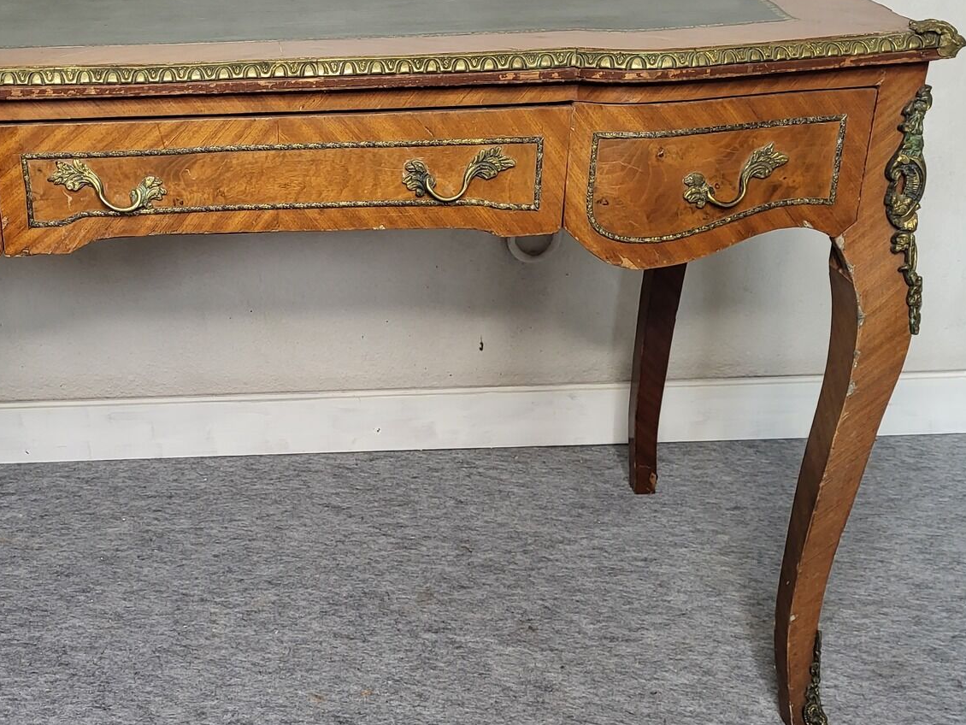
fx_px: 1284
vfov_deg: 31.5
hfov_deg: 40.5
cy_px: 386
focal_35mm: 46
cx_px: 286
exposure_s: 1/40
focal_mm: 5.4
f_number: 1.8
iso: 200
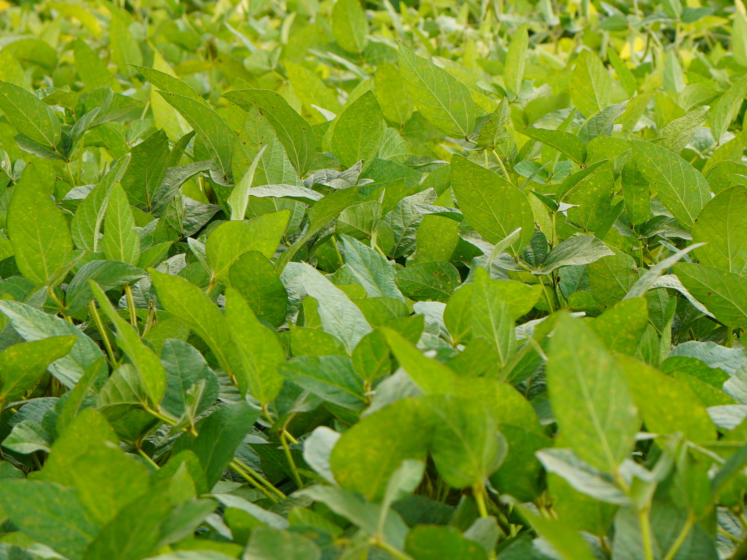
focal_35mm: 166
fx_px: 3582
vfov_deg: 8.9
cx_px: 852
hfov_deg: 11.7
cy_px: 138
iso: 100
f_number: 5.6
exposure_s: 1/125
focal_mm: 50
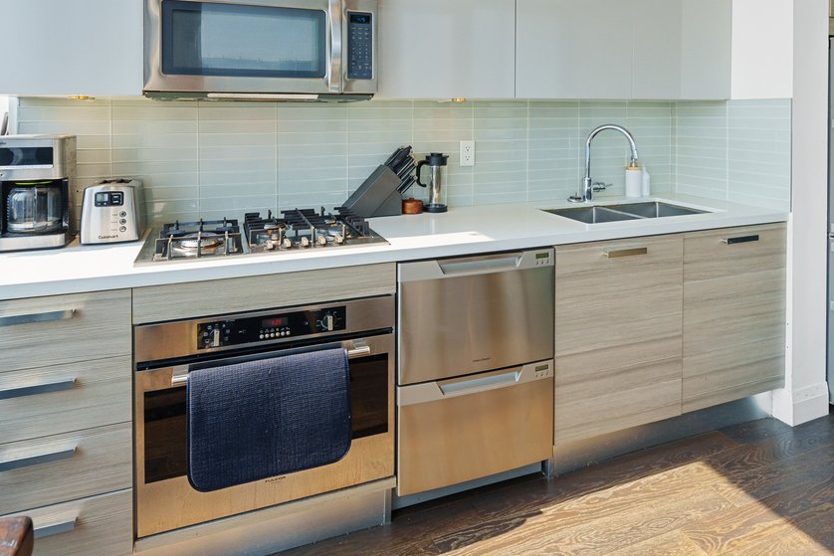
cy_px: 143
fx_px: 510
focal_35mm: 22
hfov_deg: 78.6
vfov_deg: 54.7
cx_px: 415
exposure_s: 1/100
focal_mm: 12
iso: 1000
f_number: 7.1
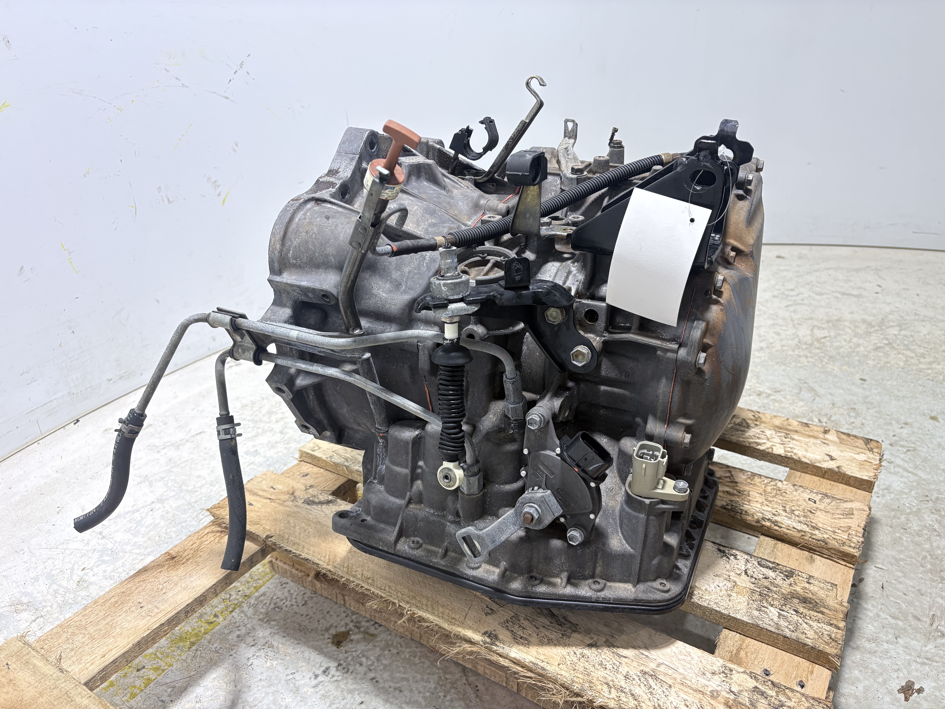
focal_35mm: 26
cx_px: 472
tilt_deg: -25.8
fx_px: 710
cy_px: 354
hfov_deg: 67.3
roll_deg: +1.5
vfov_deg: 53.1
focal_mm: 5.96
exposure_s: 1/120
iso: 160
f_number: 1.6
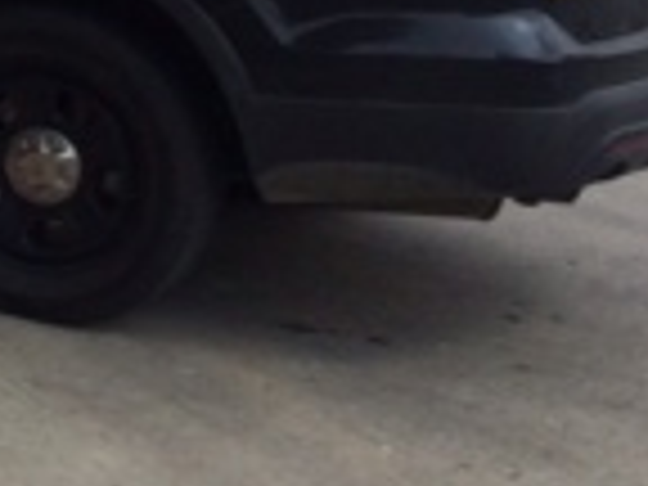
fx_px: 2490
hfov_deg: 13.0
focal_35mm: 133
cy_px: -198
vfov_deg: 10.8
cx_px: -621
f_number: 2.2
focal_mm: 4.12
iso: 32
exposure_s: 1/1953
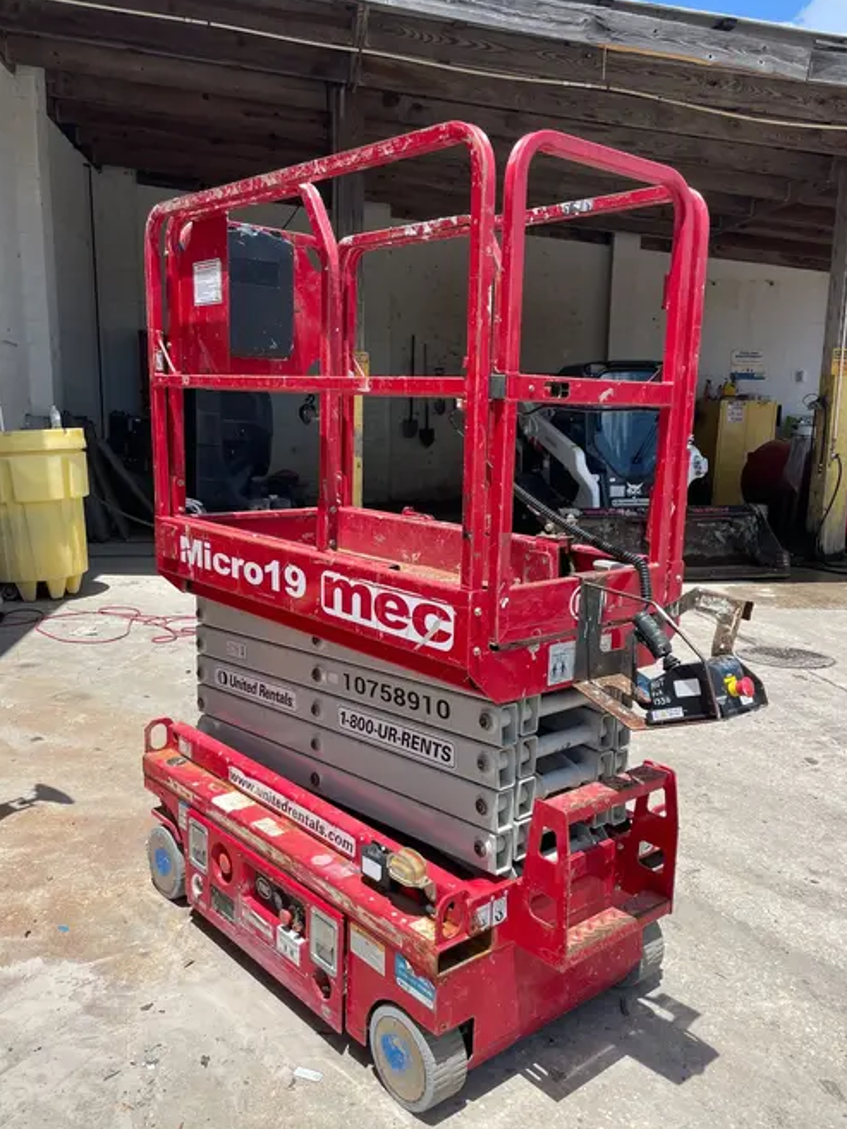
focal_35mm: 29
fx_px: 946
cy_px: 585
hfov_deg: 48.2
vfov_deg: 61.6
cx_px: 424
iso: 32
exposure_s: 1/2681
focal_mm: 4.2
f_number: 1.6
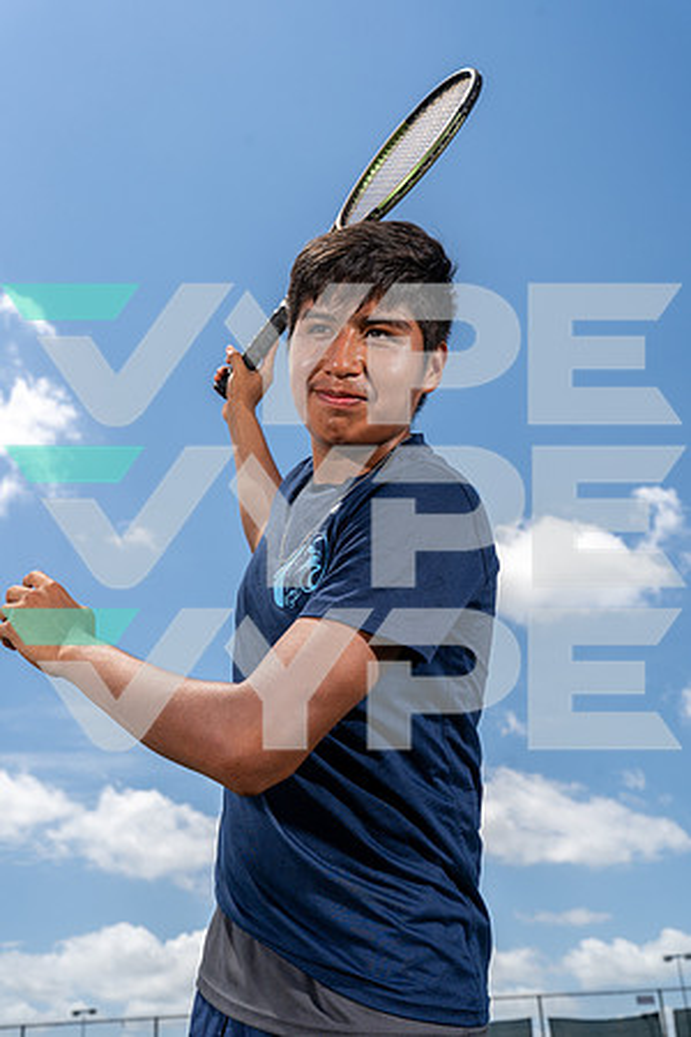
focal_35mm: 41
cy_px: 518
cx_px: 346
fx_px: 1180
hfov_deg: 32.6
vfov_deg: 47.4
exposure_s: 1/1250
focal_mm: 41
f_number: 7.1
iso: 250
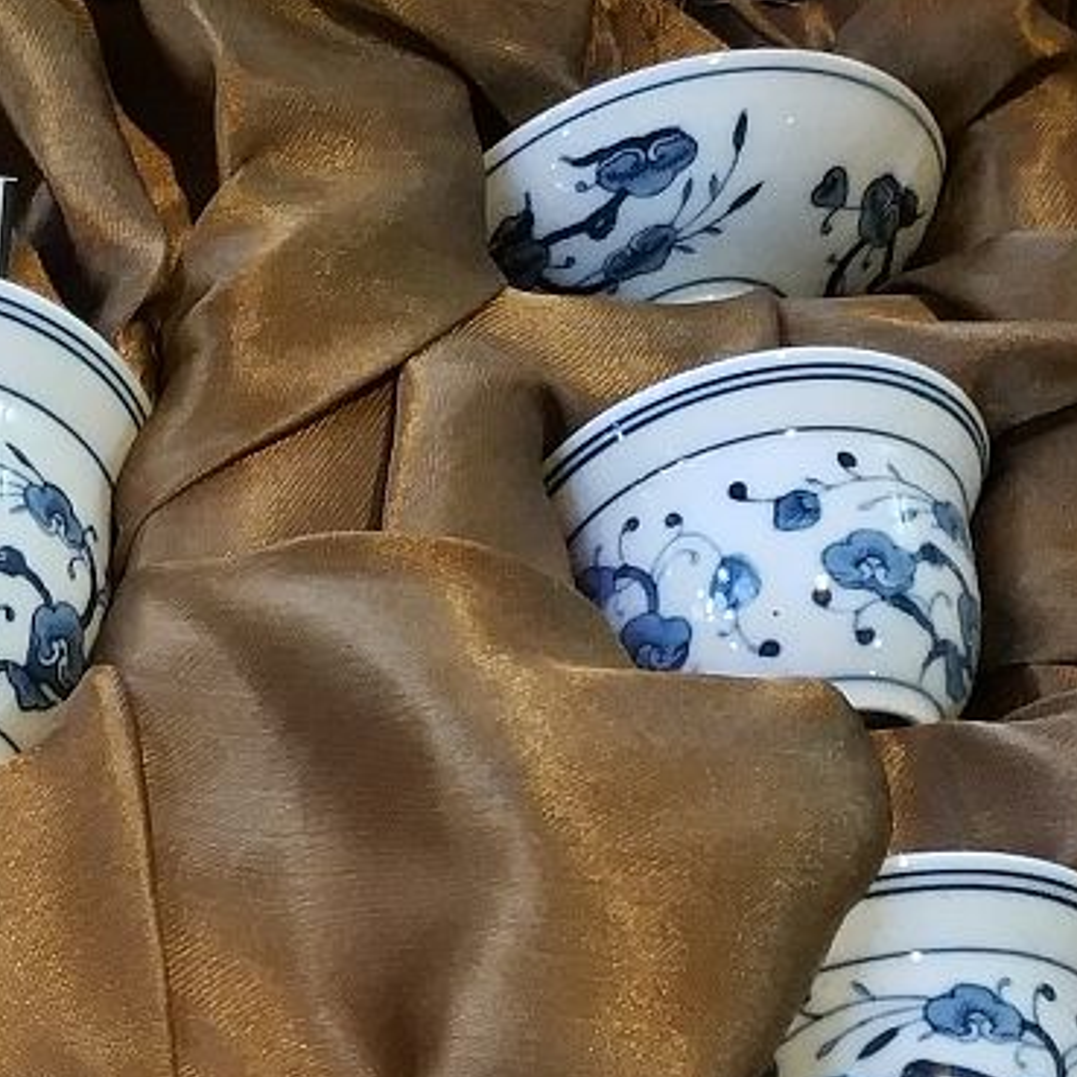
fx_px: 3238
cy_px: 1071
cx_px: -228
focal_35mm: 92
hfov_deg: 17.9
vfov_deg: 18.4
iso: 832
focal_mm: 4.5
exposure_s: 1/17
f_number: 2
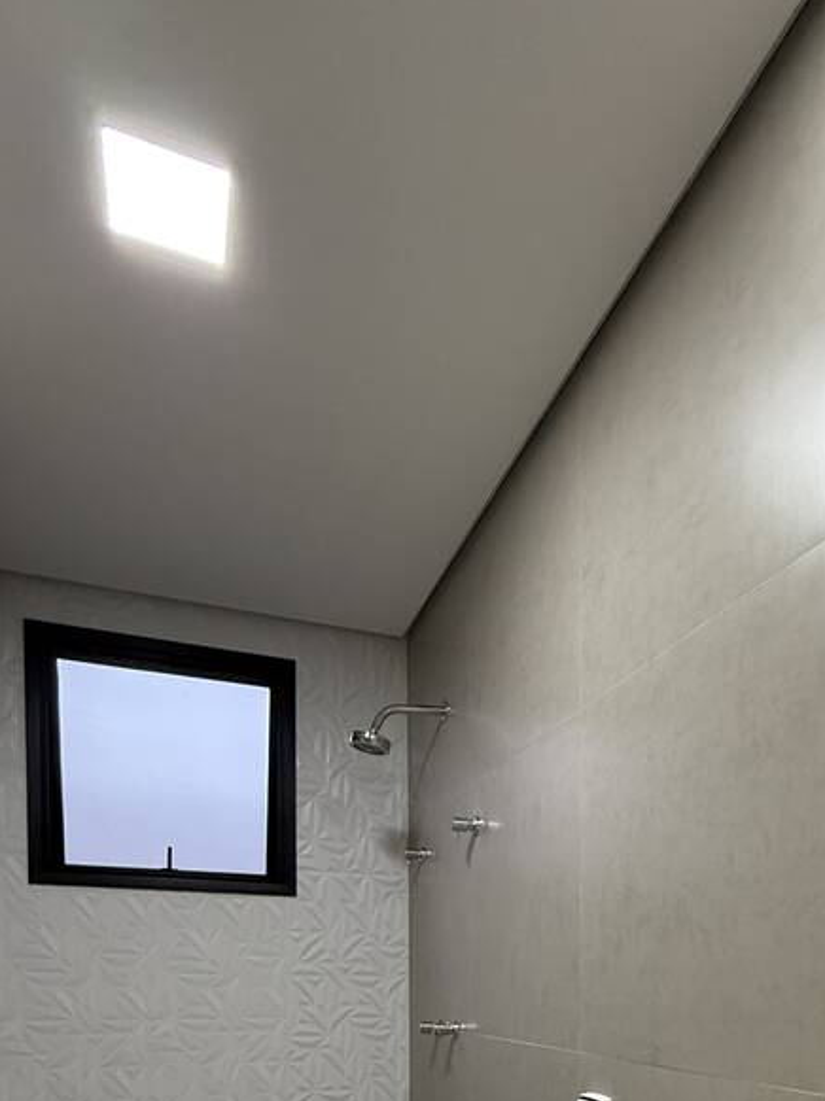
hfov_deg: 52.4
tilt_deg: -1.1
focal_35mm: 26
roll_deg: -0.3
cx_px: 520
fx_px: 827
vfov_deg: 56.9
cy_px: 1012
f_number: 2.2
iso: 400
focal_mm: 2.22
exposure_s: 1/120
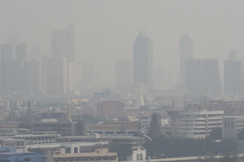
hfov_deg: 7.5
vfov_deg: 5.0
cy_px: 81
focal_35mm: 276
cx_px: 122
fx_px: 1870
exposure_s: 1/800
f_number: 13
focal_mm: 184
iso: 640
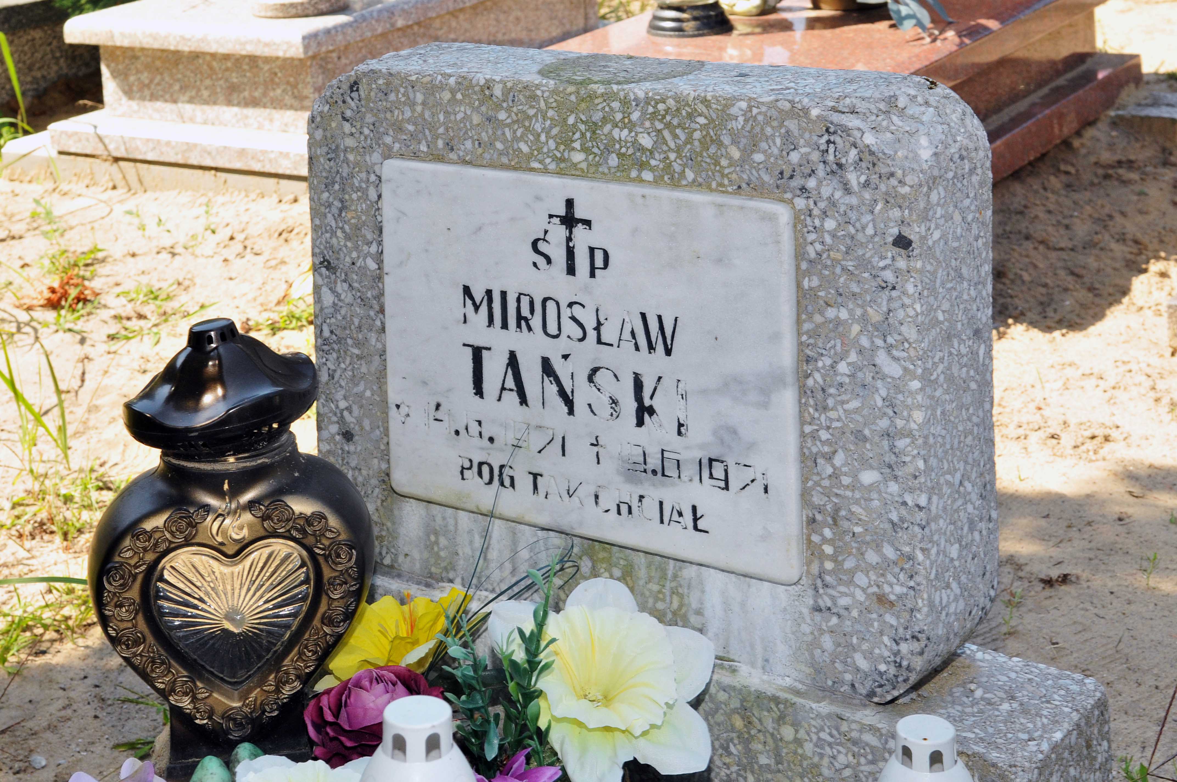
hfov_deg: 37.9
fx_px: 1714
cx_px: 588
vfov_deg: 25.7
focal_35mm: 52
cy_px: 391
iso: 400
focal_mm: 35
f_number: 9
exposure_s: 1/160
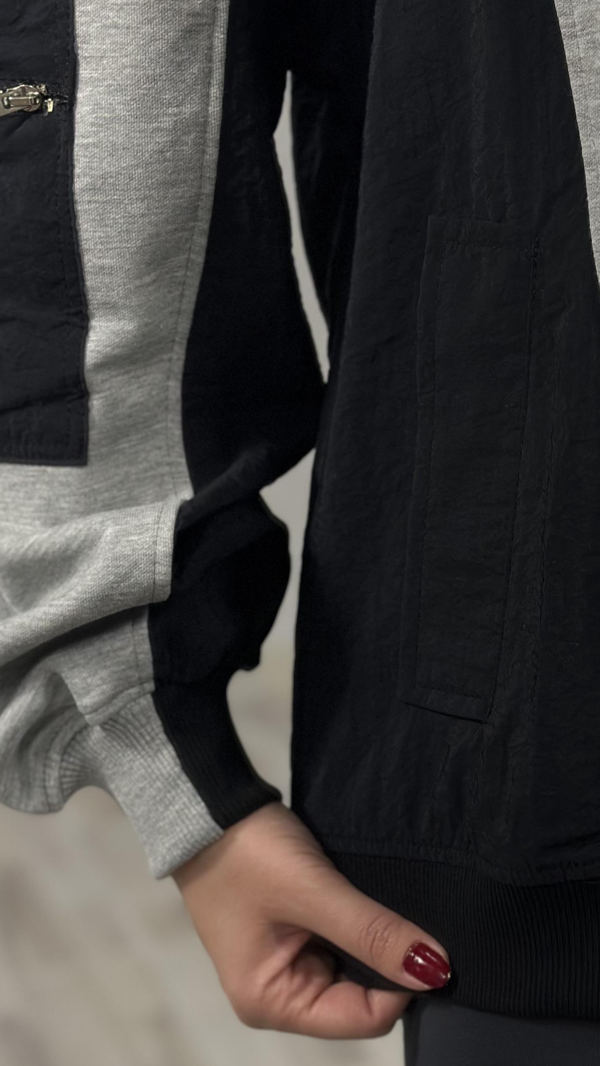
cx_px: 444
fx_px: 2319
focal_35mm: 82
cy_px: 578
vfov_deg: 25.9
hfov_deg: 14.7
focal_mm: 6.86
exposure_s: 1/100
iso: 125
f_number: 1.78
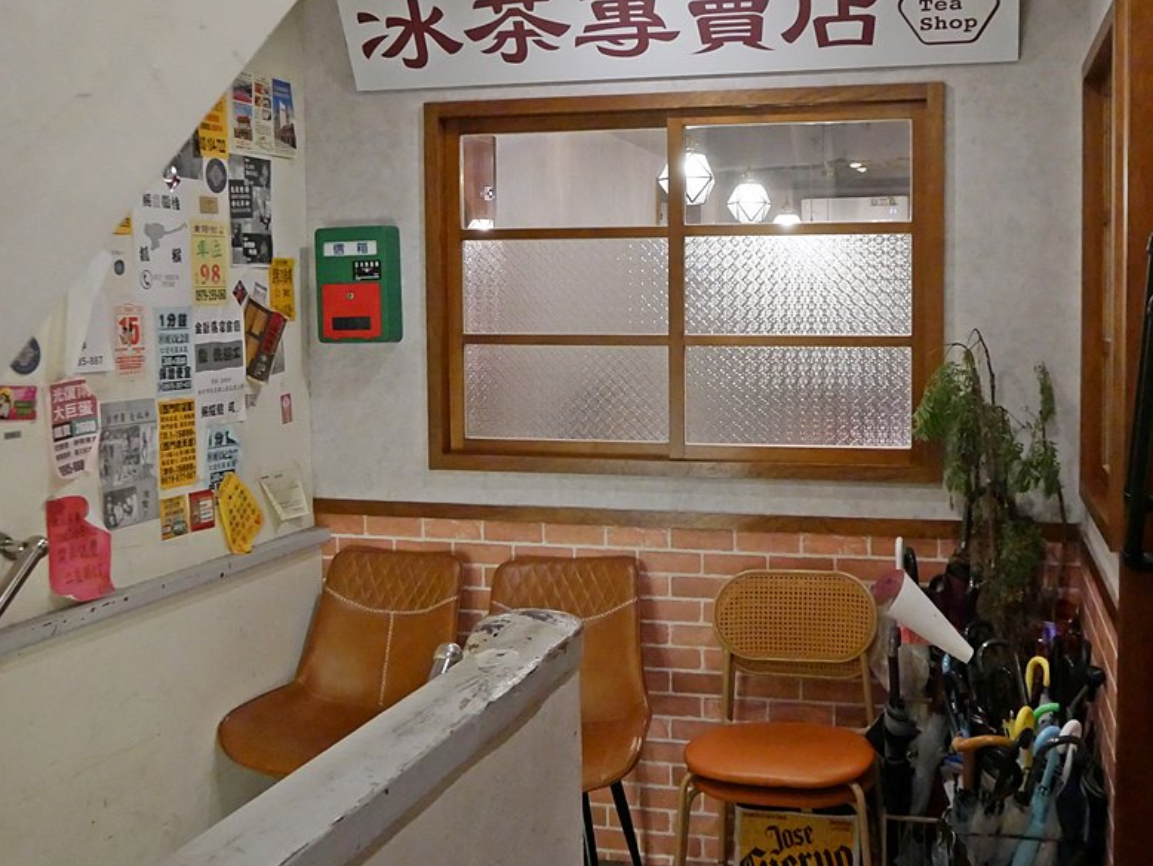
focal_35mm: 36
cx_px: 700
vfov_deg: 39.6
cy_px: 370
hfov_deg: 51.0
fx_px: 1199
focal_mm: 14
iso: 2500
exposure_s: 1/60
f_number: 3.5
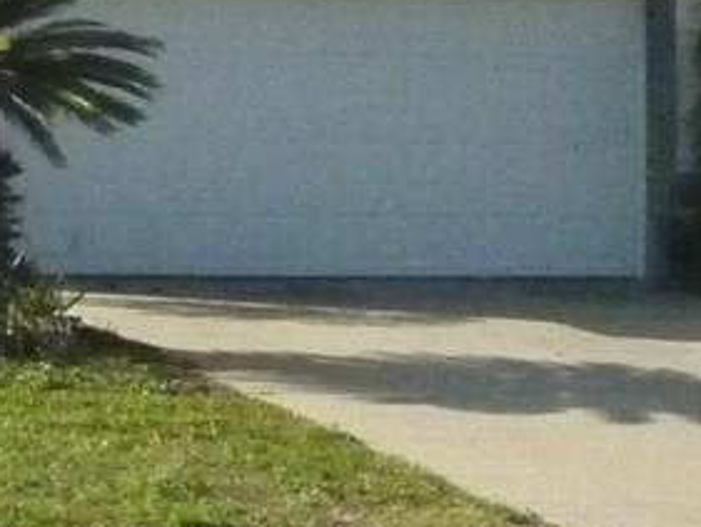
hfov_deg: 13.8
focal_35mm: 131
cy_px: -55
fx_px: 2654
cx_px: -452
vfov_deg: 11.2
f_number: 6.3
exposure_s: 1/1600
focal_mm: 4.1
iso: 800
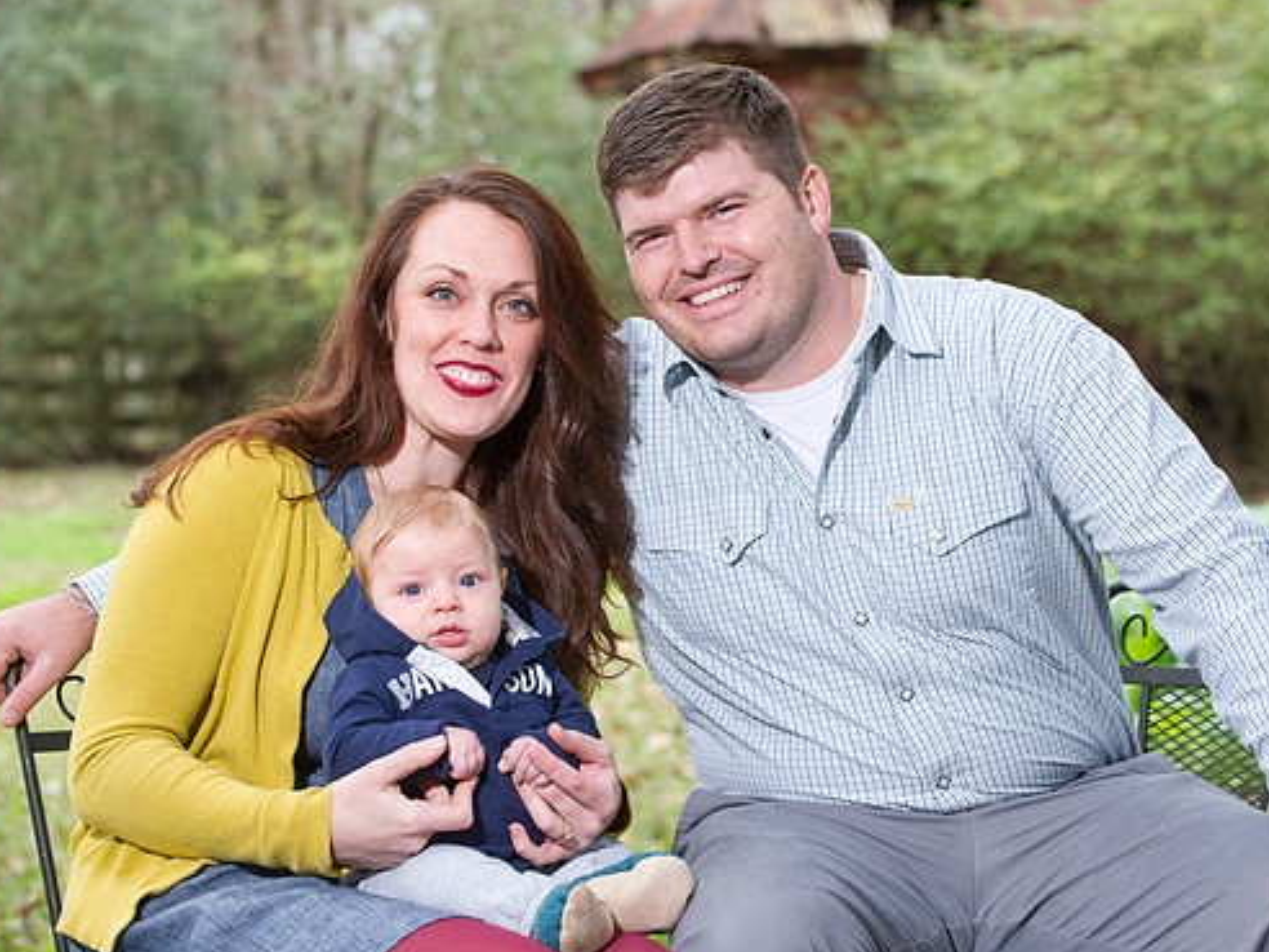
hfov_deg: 17.7
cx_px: 712
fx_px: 4069
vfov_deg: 13.3
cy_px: 488
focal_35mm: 111
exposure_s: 1/125
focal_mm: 98
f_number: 5
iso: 800
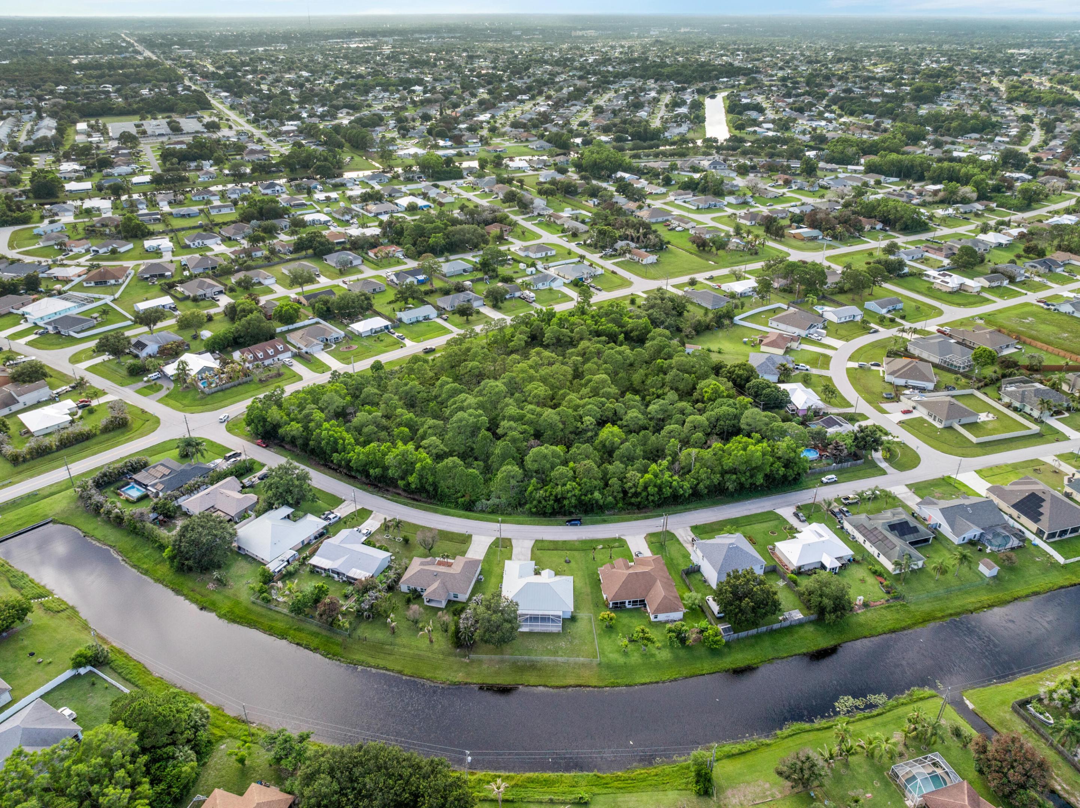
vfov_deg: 56.8
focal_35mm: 24
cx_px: 540
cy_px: 404
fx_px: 748
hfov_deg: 71.6
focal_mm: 12.29
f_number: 2.8
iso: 260
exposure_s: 1/1250
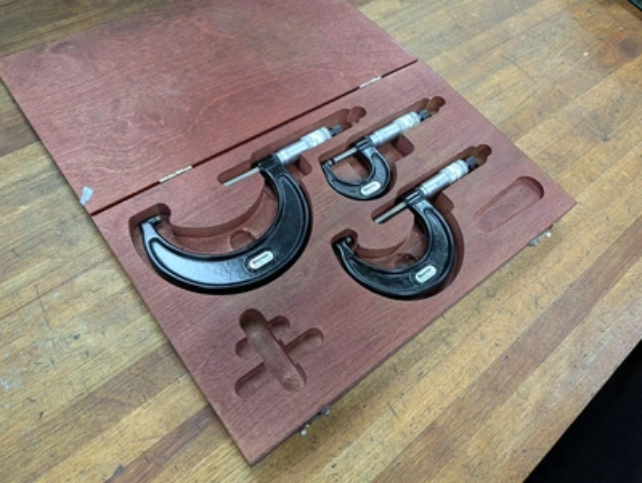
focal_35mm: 24
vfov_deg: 56.9
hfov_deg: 71.5
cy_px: 242
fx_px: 446
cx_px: 321
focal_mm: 6.9
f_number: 1.68
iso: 268
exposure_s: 1/120
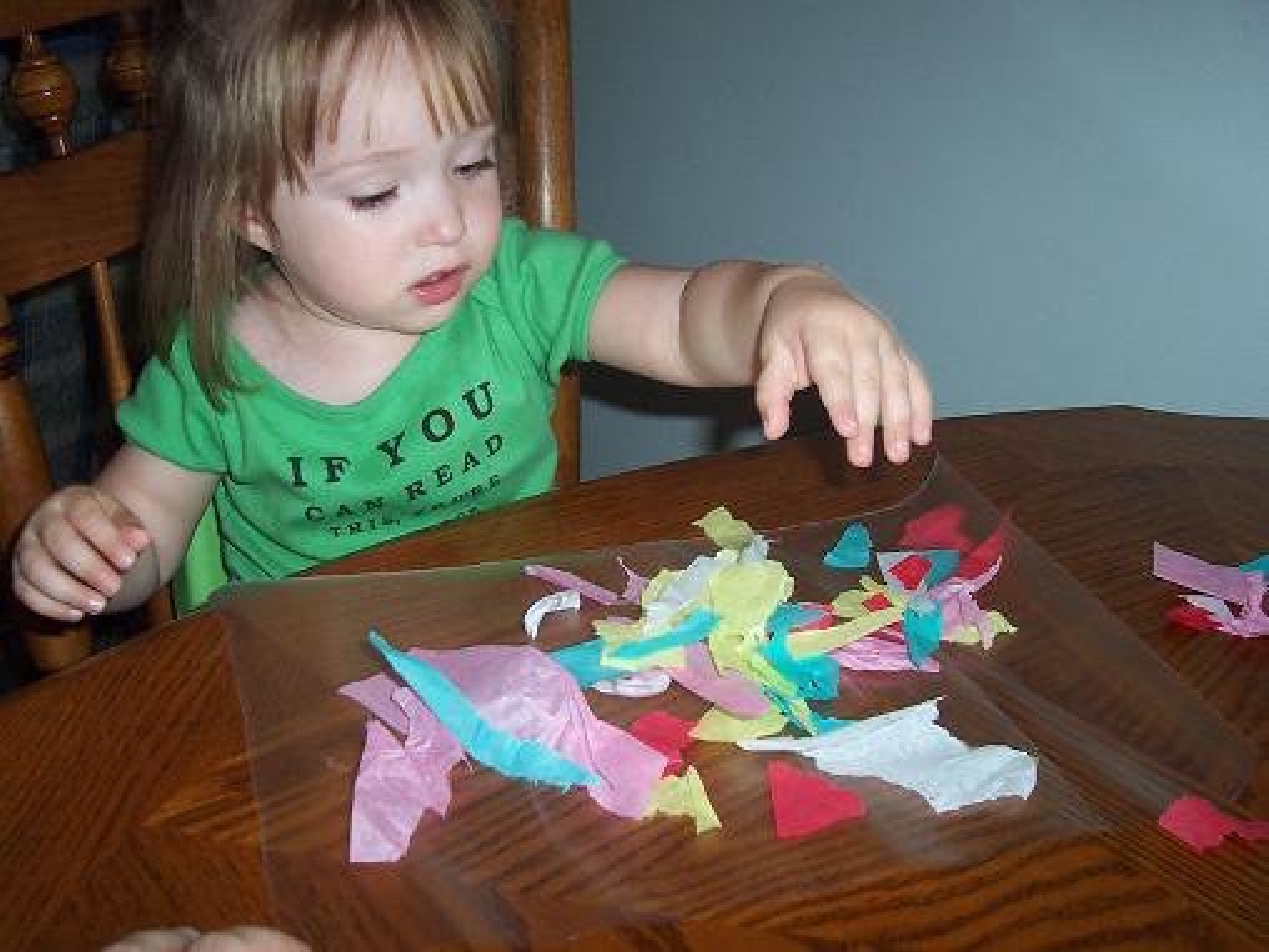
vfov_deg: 38.7
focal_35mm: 37
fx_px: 1356
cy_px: 476
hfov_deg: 50.1
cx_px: 634
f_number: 2.8
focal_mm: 5.6
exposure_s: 1/60
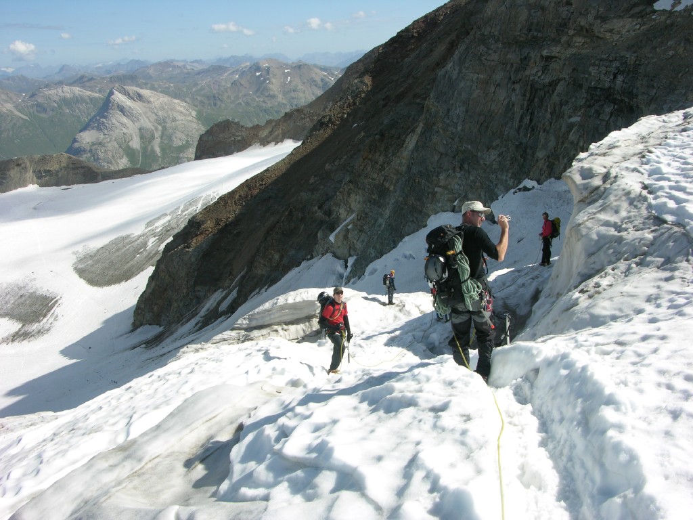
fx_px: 701
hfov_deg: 52.6
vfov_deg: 40.7
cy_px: 260
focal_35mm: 35
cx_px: 346
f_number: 6.3
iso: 50
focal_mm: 8.9
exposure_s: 1/238
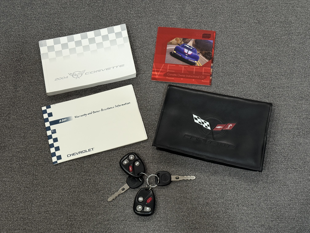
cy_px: 116
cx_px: 155
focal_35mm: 48
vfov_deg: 30.3
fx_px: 430
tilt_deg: -67.6
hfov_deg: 39.7
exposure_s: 1/60
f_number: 1.78
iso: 200
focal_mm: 6.76
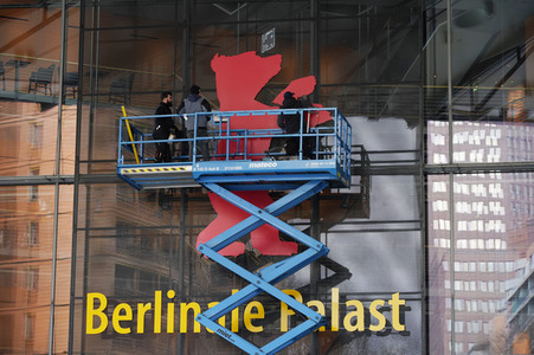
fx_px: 1497
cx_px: 267
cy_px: 178
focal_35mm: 101
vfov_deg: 13.5
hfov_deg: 20.2
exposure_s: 1/80
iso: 640
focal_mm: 101
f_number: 5.6
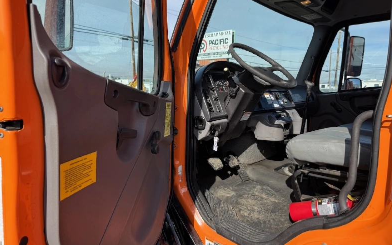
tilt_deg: -6.5
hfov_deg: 70.4
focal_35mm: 26
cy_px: 117
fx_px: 278
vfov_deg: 47.6
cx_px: 199
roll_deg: -0.9
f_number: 1.78
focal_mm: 6.76
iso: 80
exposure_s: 1/2604
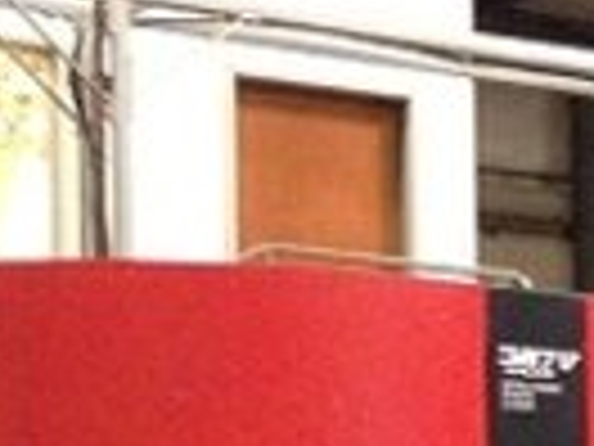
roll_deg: -0.8
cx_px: 1699
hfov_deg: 8.5
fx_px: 3432
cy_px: 883
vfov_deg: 7.2
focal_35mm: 200
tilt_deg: -3.2
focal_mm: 4.12
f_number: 2.4
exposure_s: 1/20
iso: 320
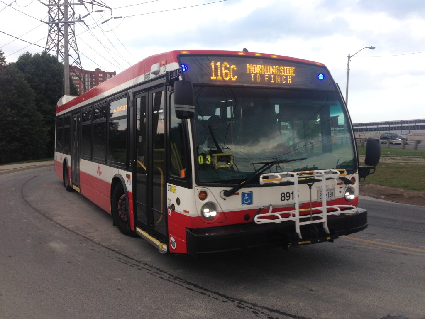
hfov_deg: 55.4
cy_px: 160
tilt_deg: -1.4
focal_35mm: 33
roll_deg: -0.8
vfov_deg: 42.9
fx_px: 405
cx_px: 212
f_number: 2.4
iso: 50
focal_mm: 4.12
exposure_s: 1/276
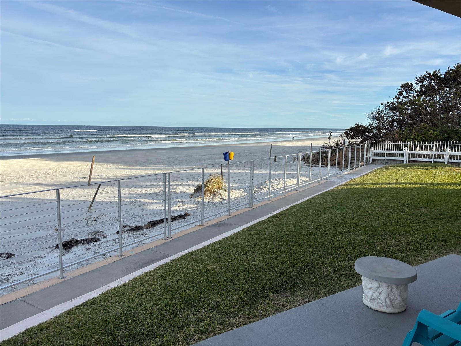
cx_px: 230
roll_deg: -1.5
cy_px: 173
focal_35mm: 26
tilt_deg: -6.8
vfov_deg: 53.1
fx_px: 346
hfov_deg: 67.3
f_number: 1.6
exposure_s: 1/2710
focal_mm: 5.96
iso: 50
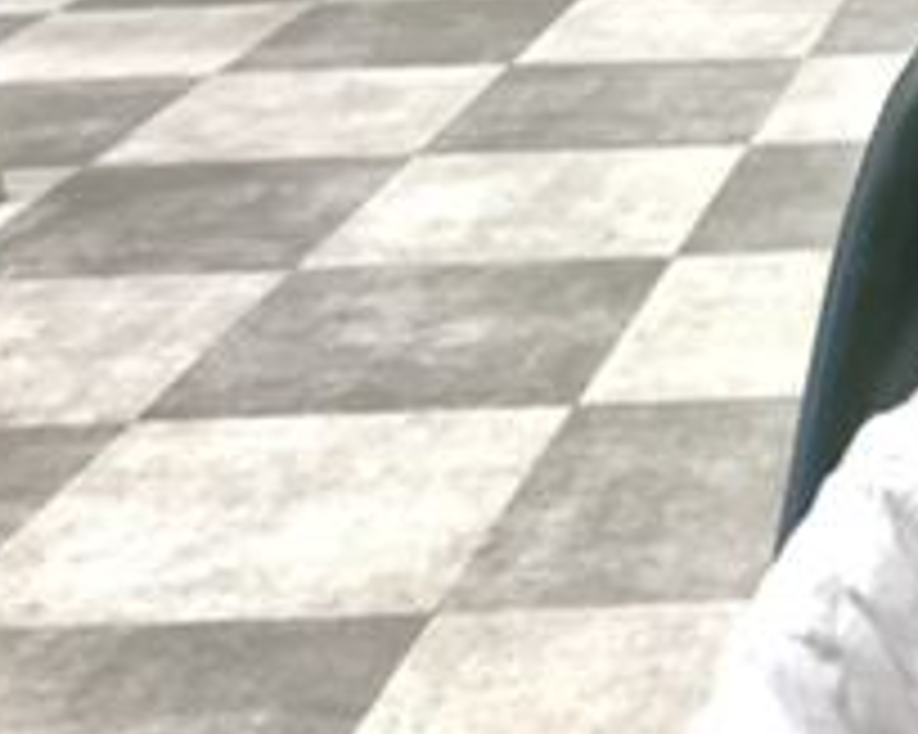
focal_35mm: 89
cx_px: 1287
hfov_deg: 19.4
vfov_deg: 17.3
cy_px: 387
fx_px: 2417
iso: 64
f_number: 2.4
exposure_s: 1/50
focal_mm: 3.3
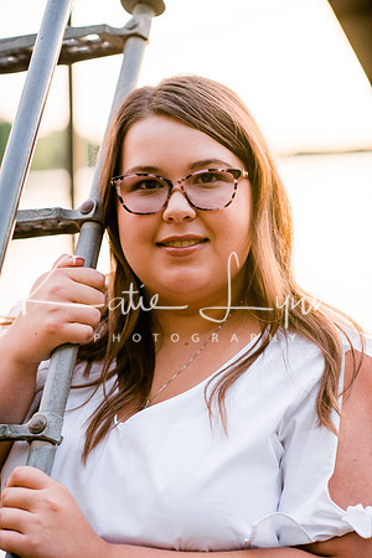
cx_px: 186
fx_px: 1317
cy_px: 279
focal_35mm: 85
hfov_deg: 16.1
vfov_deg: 23.9
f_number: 2.8
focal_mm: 85
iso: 800
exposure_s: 1/320
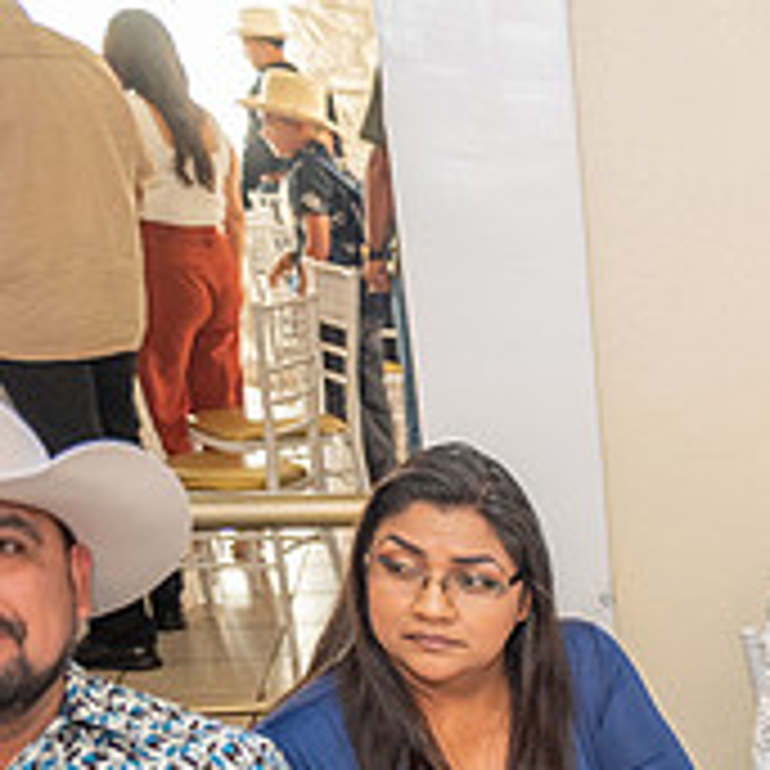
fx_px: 1736
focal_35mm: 69
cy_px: 862
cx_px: 1270
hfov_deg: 20.1
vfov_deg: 23.4
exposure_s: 1/160
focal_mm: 24
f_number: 2.8
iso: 800
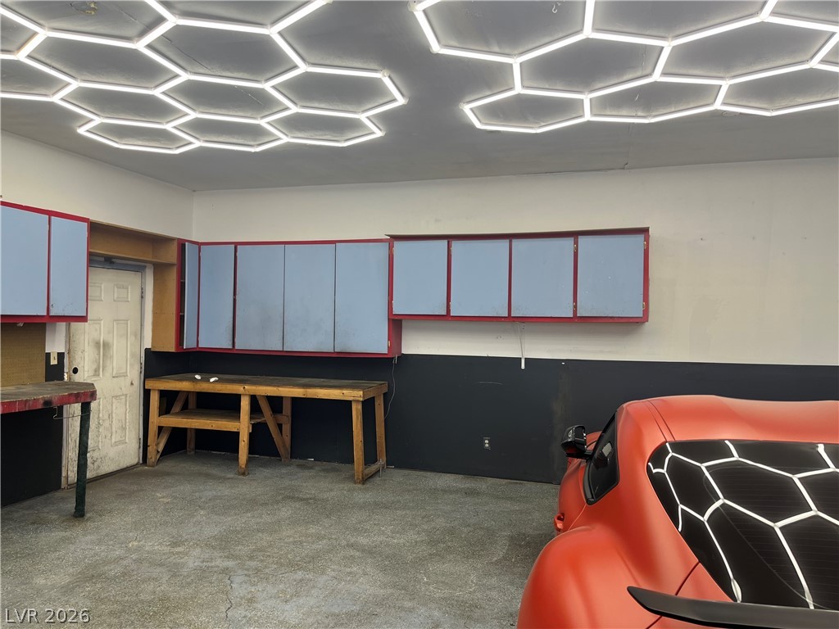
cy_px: 314
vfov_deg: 53.1
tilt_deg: +1.1
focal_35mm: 26
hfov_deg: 67.3
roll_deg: -0.6
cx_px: 420
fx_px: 630
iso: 40
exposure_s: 1/216
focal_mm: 5.1
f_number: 1.6
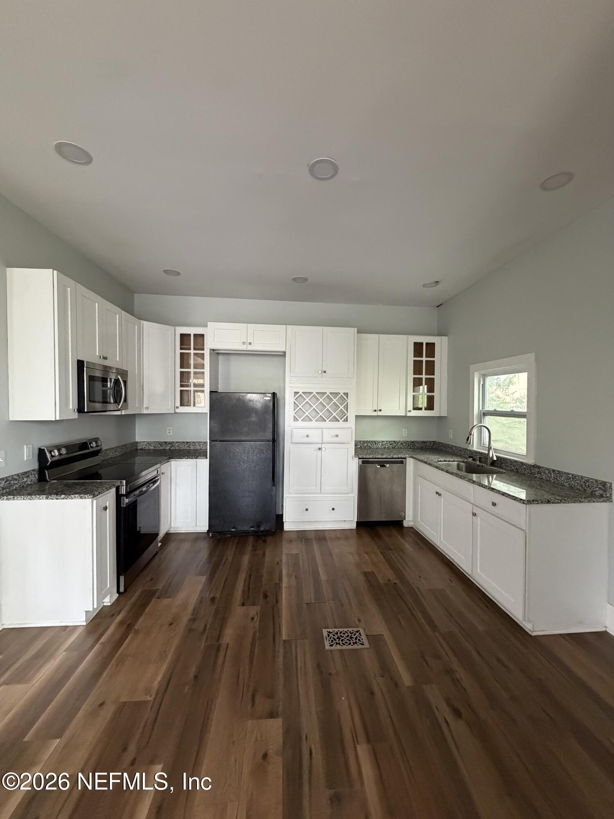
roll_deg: -1.2
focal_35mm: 14
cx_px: 307
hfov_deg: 85.7
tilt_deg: -1.7
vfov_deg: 102.1
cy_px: 410
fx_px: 331
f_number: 2.2
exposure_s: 1/60
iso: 640
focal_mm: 2.22
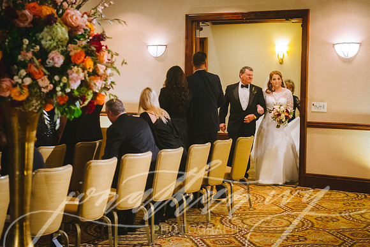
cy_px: 100
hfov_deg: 32.5
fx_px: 635
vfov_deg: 22.0
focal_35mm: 62
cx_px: 199
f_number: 2.8
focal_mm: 52
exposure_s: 1/125
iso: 2000
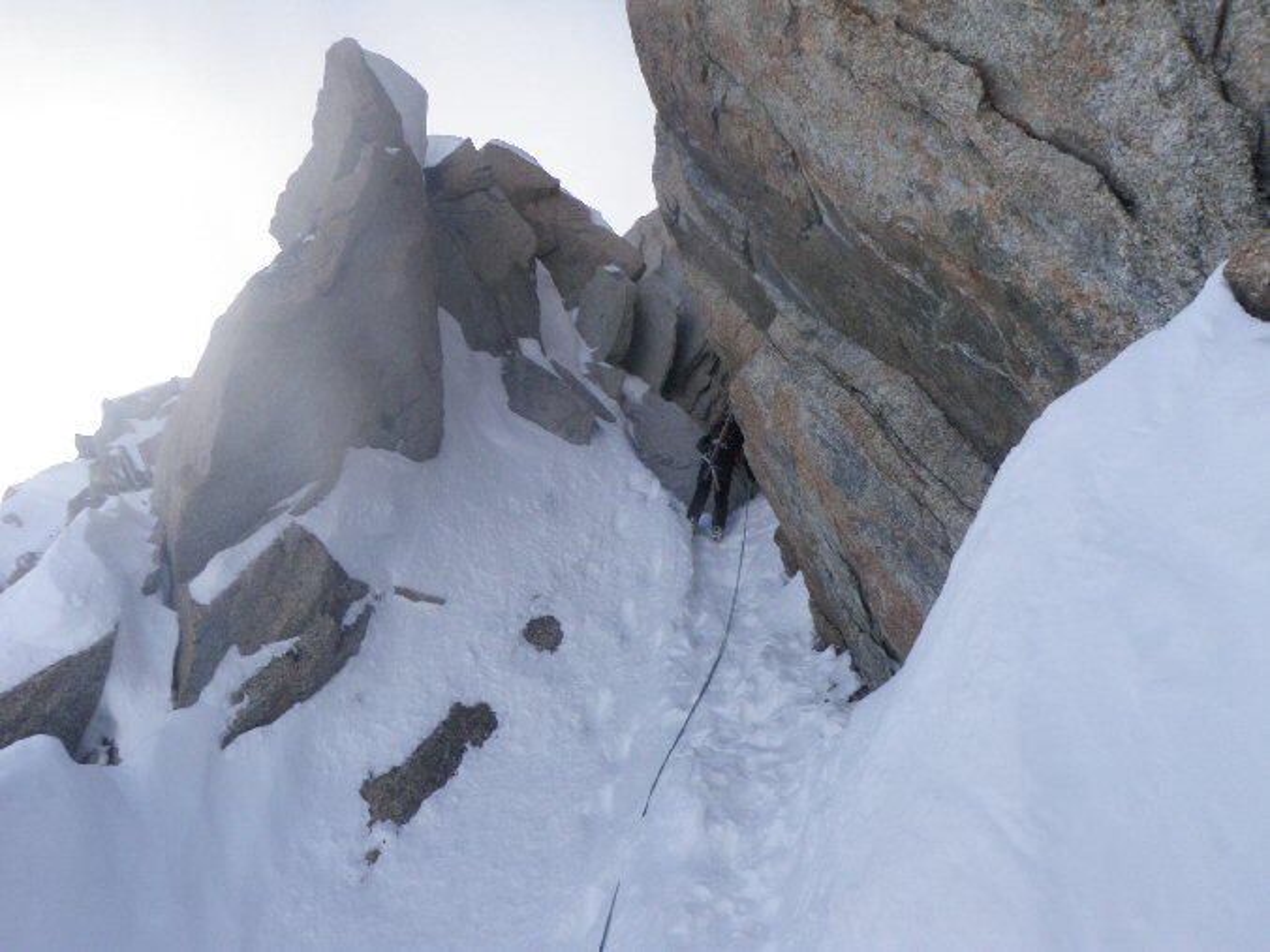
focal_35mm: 28
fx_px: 1027
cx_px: 635
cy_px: 476
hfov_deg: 63.4
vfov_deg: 49.7
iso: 50
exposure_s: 1/200
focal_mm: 5
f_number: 5
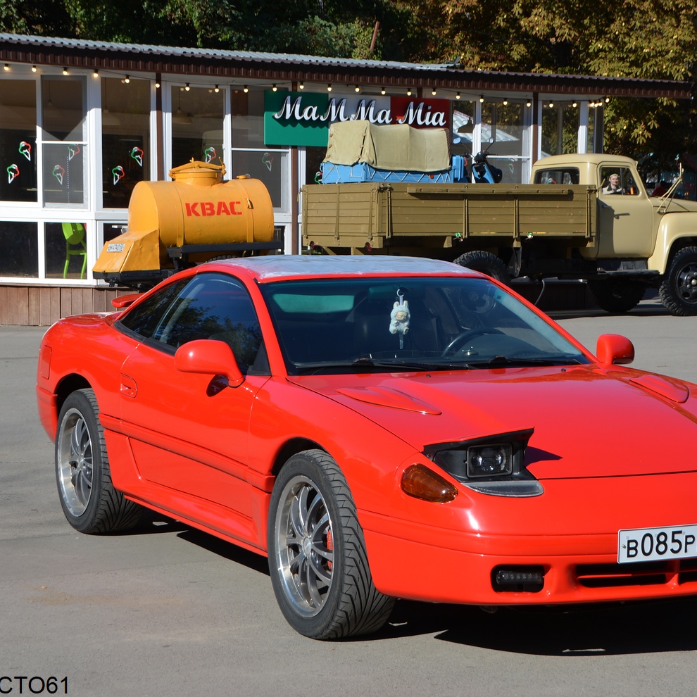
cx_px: 471
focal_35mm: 85
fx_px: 1936
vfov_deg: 20.4
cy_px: 347
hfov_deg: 20.3
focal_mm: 44
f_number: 8
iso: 100
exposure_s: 1/250
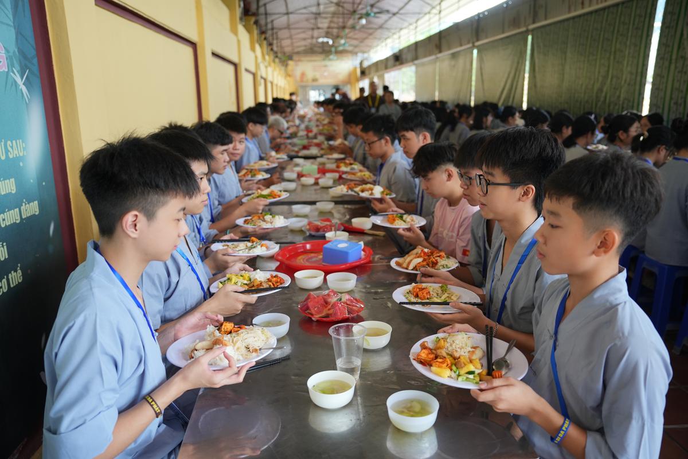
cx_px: 344
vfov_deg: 45.0
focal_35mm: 29
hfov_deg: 63.7
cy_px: 230
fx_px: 554
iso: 640
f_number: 2.8
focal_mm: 29
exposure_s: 1/200
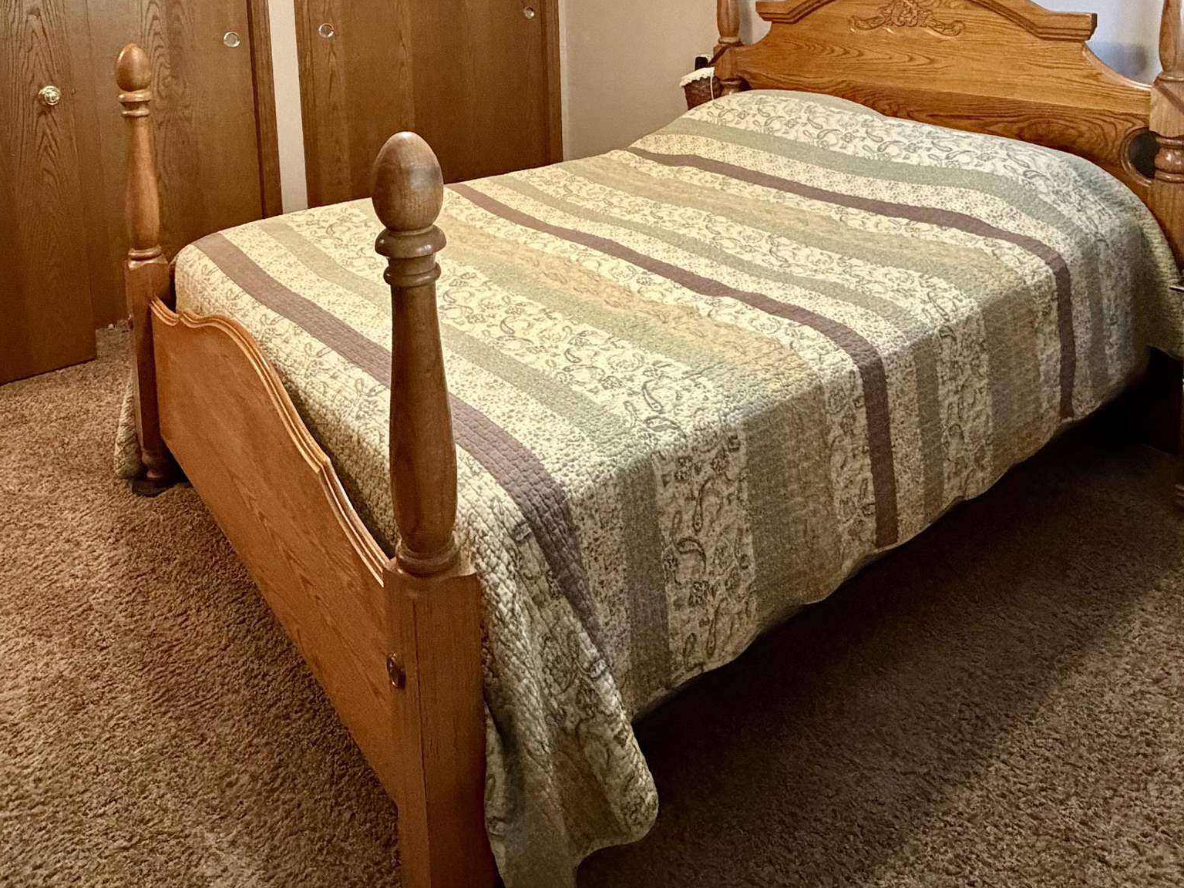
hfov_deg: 63.4
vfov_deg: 44.4
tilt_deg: -7.4
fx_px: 958
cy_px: 60
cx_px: 563
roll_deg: +2.1
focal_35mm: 28
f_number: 2.2
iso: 1000
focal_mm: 2.22
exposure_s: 1/60
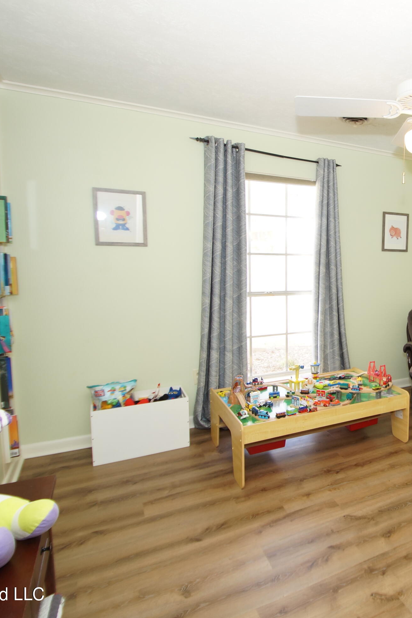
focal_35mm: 23
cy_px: 307
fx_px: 395
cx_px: 390
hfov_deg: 47.8
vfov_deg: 76.1
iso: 400
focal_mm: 10
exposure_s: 1/60
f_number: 3.5
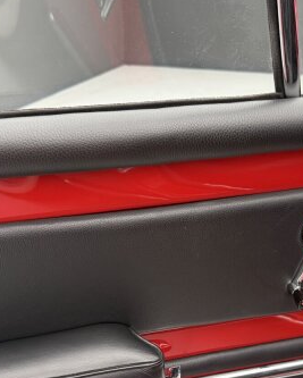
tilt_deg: -31.1
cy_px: 267
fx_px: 504
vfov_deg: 40.3
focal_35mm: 45
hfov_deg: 33.5
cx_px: 153
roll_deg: +0.7
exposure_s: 1/49
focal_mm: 6.76
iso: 320
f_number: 1.78
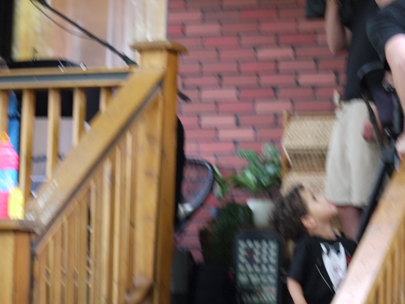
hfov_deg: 14.5
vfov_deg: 10.9
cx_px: 202
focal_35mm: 136
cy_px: 152
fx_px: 1591
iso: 800
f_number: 2.8
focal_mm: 68
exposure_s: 1/50
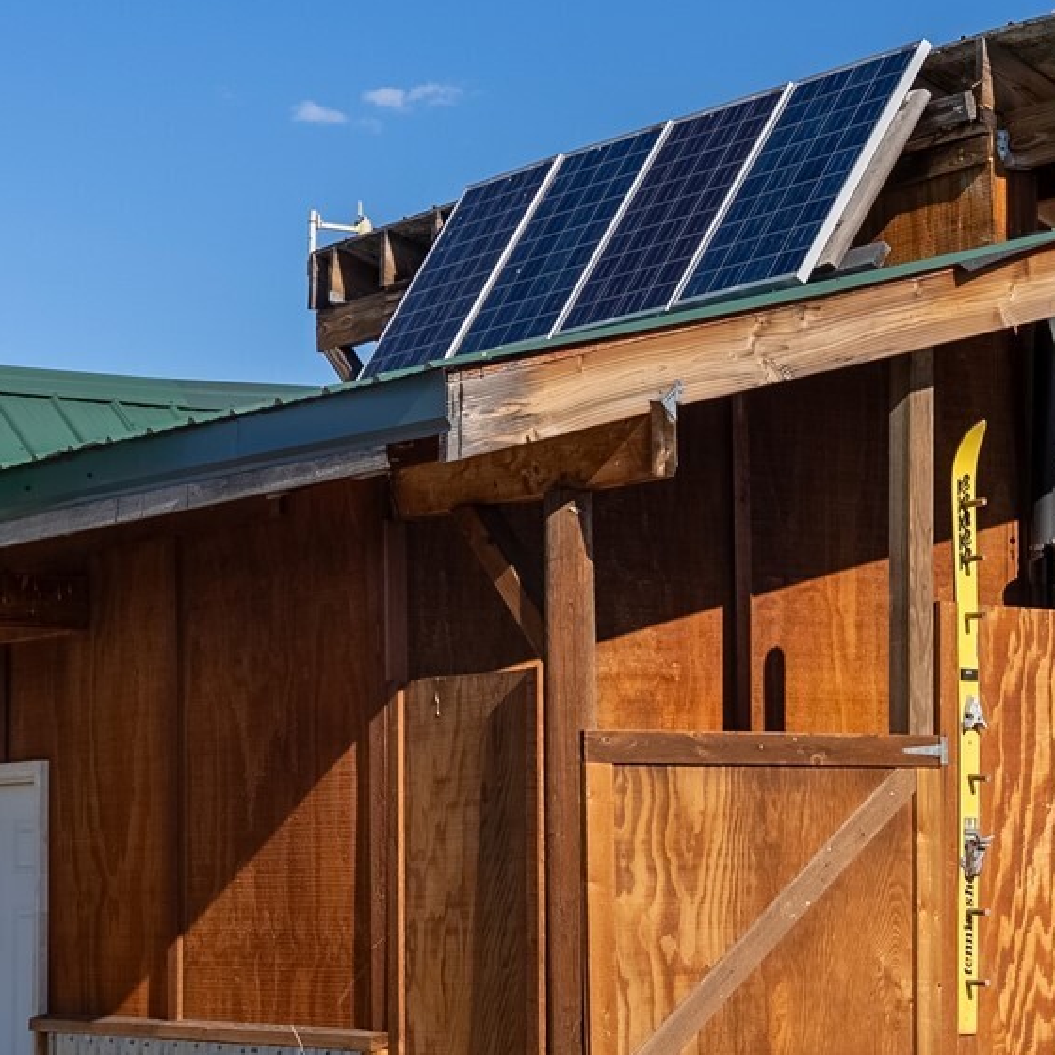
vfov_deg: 19.3
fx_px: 3103
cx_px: 658
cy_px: 631
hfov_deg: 19.3
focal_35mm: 90
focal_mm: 35
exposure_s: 1/8000
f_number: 6.3
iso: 100
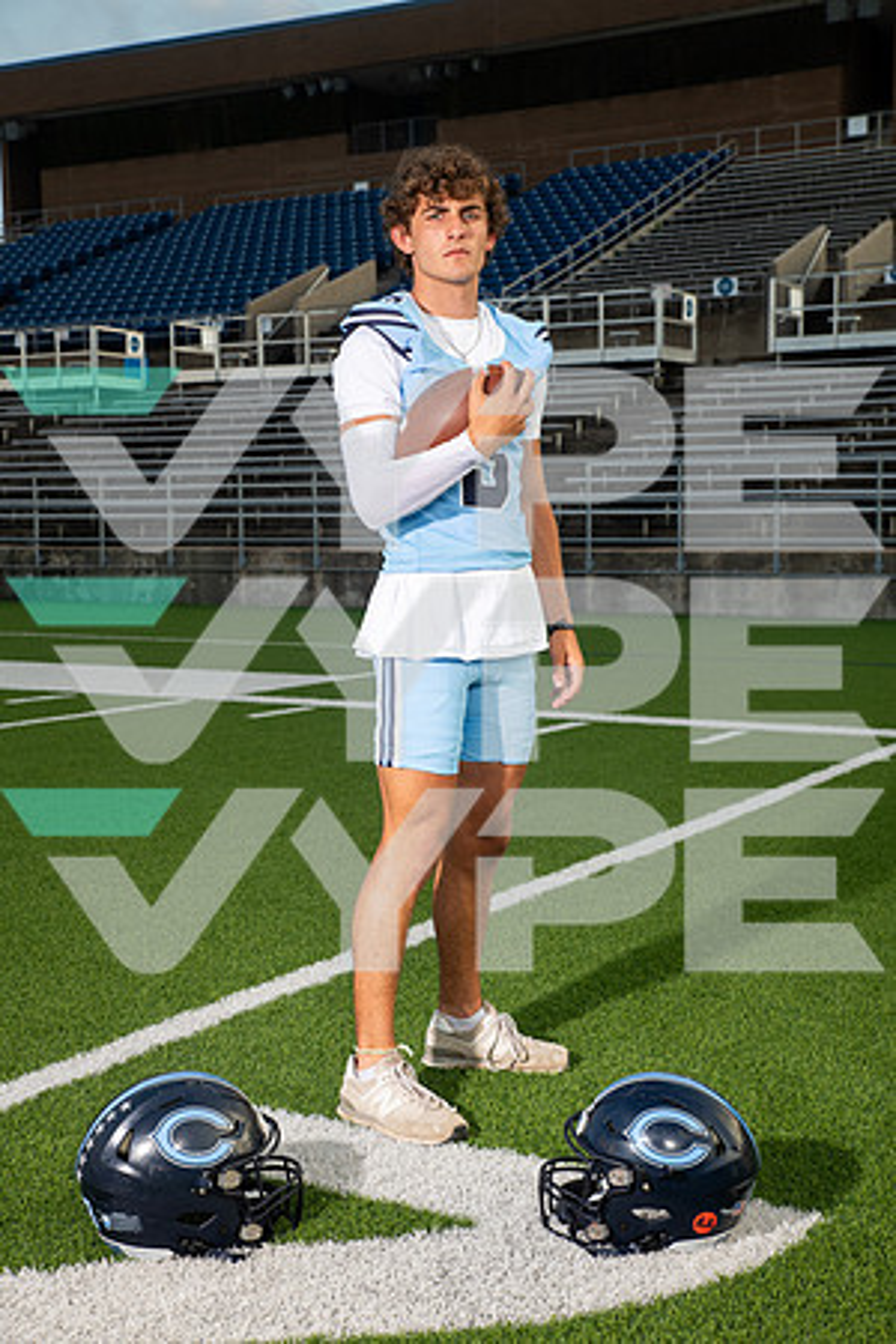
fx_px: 1792
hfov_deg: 28.1
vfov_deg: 41.1
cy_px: 672
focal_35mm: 48
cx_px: 448
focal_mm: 48
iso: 160
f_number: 7.1
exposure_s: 1/320
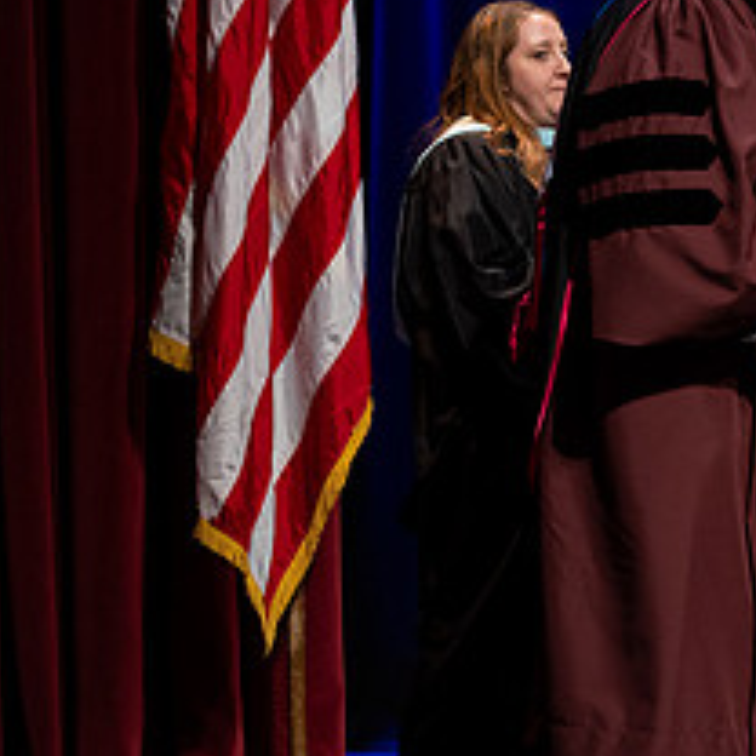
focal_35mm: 166
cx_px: 1007
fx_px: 4102
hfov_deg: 10.3
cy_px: 354
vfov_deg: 10.5
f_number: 2.8
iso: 640
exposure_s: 1/250
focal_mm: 70
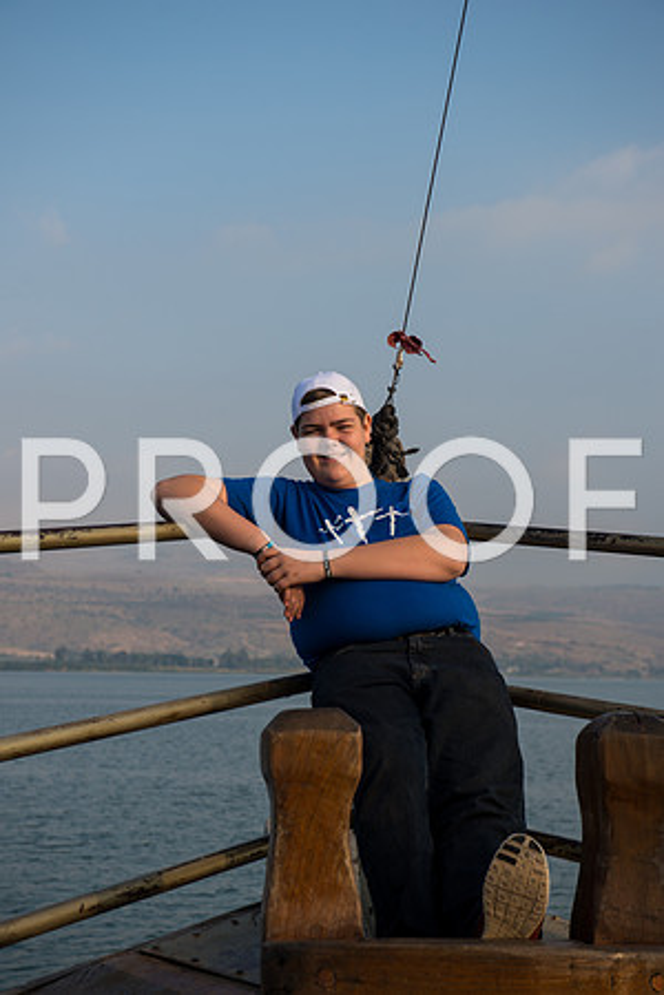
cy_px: 498
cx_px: 332
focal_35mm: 70
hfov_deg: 19.5
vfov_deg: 28.8
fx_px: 1937
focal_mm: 70
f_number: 4
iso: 100
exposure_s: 1/500
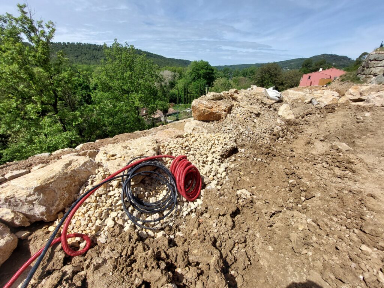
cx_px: 192
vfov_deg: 89.9
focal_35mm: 13
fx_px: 144
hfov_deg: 106.2
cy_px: 144
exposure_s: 1/1907
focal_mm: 1.74
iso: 50
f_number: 2.2
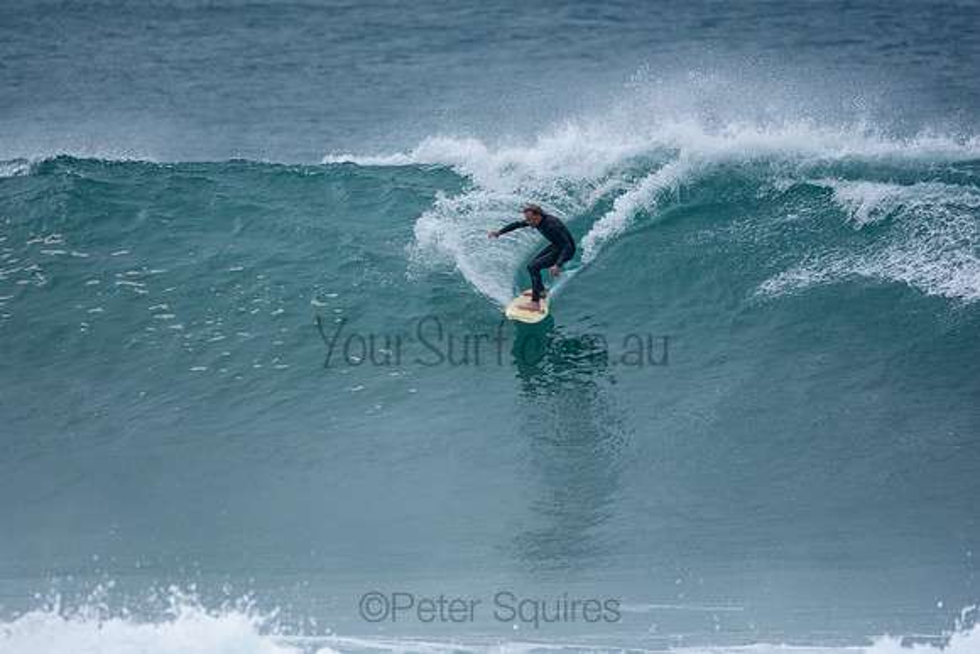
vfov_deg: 1.8
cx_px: 490
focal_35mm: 750
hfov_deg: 2.7
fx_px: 20420
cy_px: 327
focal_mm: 500
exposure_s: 1/1250
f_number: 5.6
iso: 320
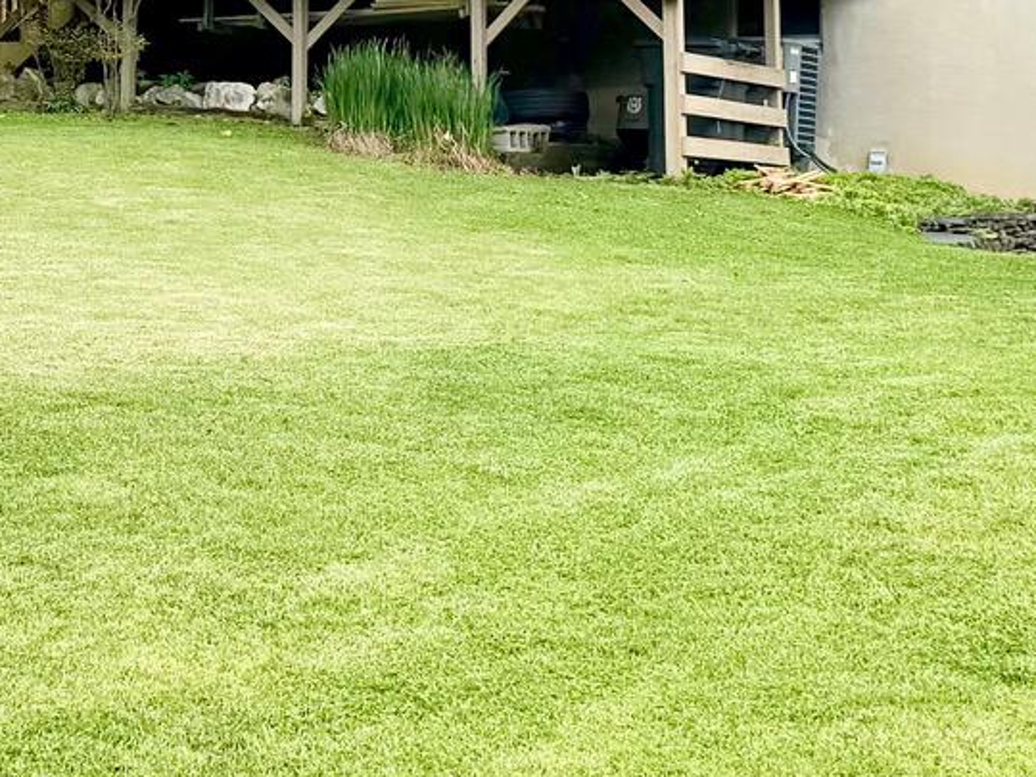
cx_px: 386
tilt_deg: +8.6
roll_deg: +0.1
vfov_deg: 15.6
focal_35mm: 91
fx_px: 2723
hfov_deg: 21.5
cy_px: -155
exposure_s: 1/2703
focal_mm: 6.76
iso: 80
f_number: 1.78
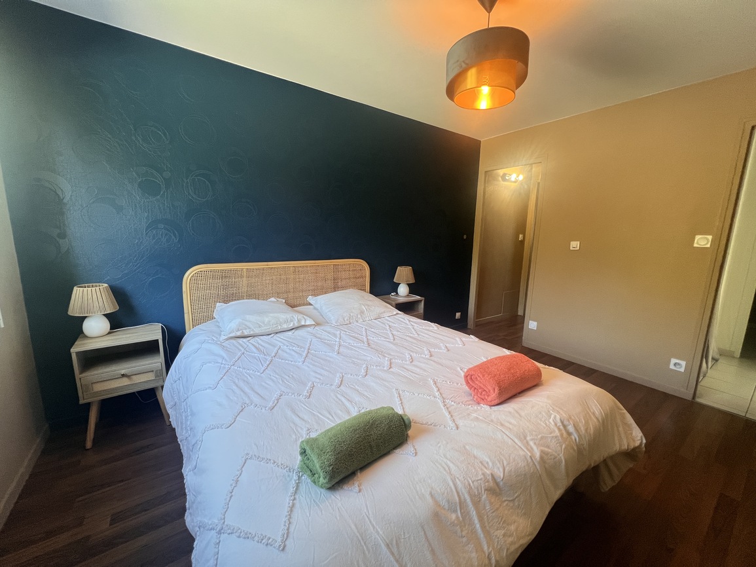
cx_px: 378
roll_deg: -1.8
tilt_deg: -9.8
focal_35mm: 13
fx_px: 284
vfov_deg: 89.9
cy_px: 284
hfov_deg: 106.2
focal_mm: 1.57
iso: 250
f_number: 1.8
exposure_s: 1/100
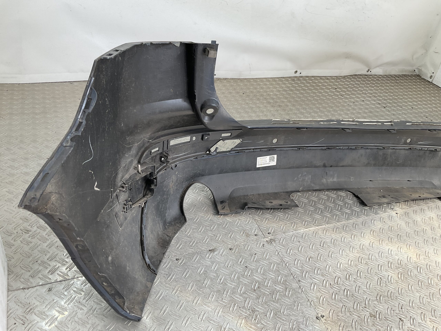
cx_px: 220
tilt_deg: -36.0
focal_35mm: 29
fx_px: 369
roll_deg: -13.5
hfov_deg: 61.7
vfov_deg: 48.2
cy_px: 166
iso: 16
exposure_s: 1/120
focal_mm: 3
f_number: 1.8
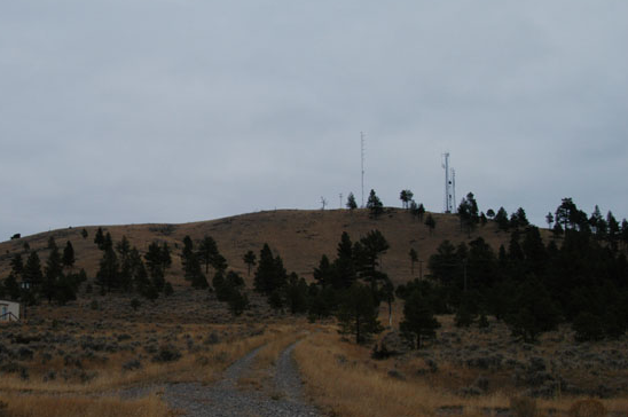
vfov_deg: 29.2
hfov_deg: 42.4
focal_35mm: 46
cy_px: 232
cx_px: 229
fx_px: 801
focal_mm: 24
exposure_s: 1/350
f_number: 10
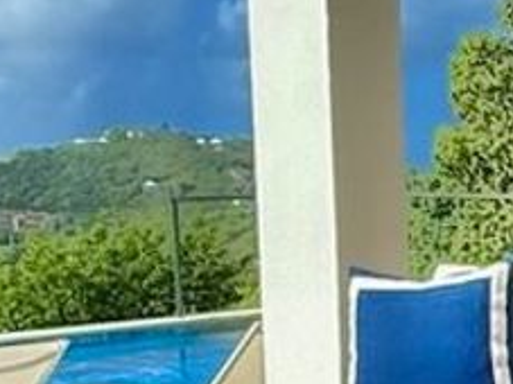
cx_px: 676
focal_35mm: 111
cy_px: 508
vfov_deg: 12.9
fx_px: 1644
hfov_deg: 16.7
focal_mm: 2.22
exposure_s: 1/3125
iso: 50
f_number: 2.2
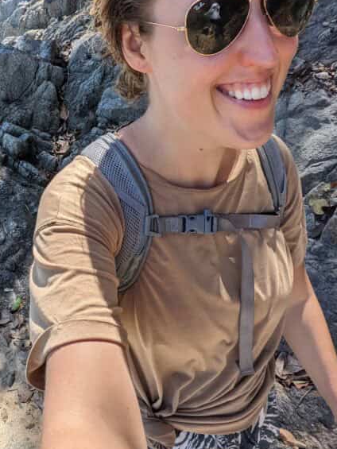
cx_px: 76
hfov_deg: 46.2
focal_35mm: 29
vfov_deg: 61.1
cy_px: 180
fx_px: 376
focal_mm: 2.2
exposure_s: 1/912
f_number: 2.2
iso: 34
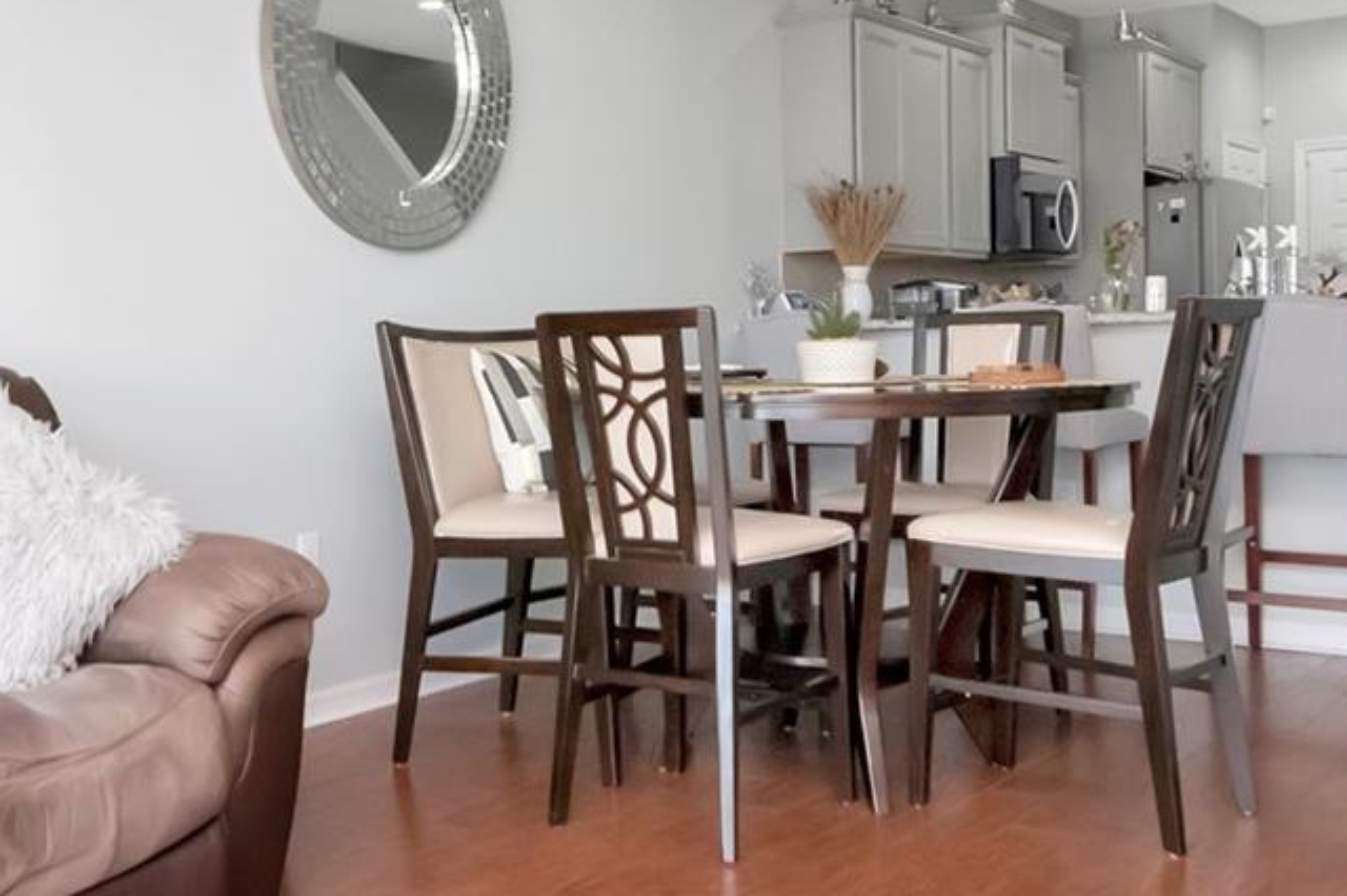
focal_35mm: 41
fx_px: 1543
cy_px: 318
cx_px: 366
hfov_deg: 45.8
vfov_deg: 32.2
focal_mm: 11
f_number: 5.6
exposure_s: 1/160
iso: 2500
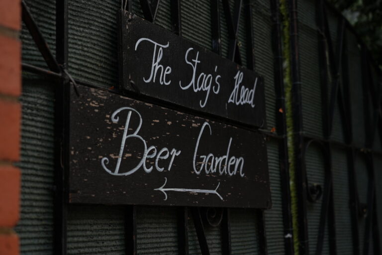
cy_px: 128
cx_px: 191
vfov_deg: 24.6
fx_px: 584
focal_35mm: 55
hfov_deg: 36.2
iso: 200
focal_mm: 55
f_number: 4
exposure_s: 1/160
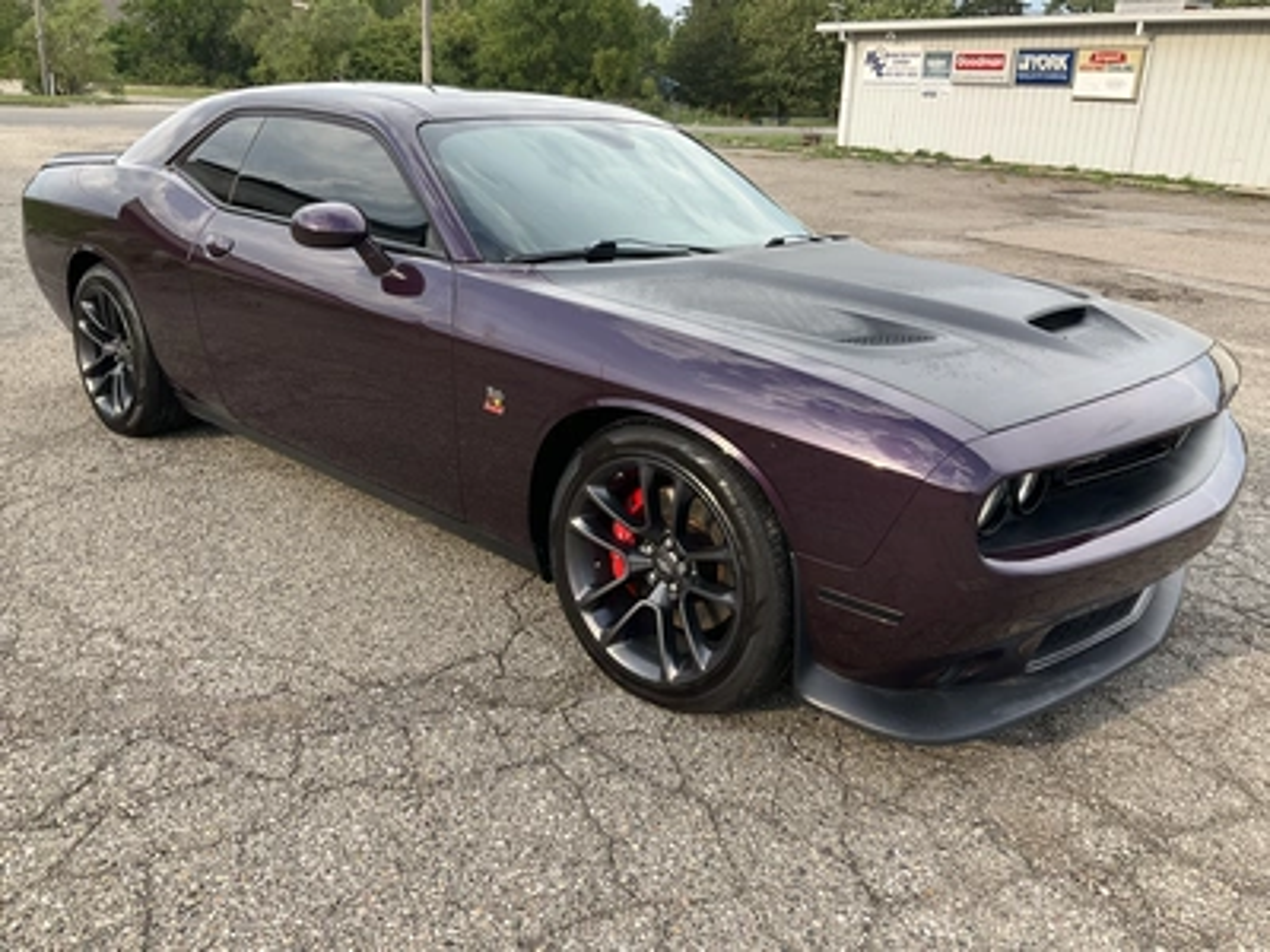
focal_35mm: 29
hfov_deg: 61.7
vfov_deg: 48.2
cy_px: 476
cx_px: 635
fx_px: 1064
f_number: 1.8
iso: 25
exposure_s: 1/495
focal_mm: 3
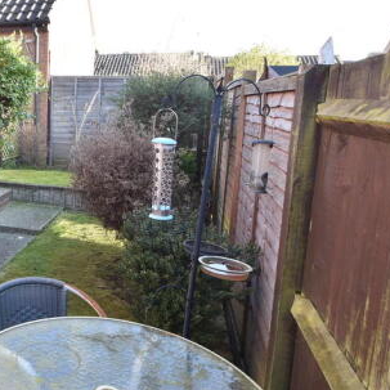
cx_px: 24
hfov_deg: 44.3
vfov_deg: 49.5
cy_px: 159
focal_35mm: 33
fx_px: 421
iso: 100
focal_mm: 12
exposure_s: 1/13
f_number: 11
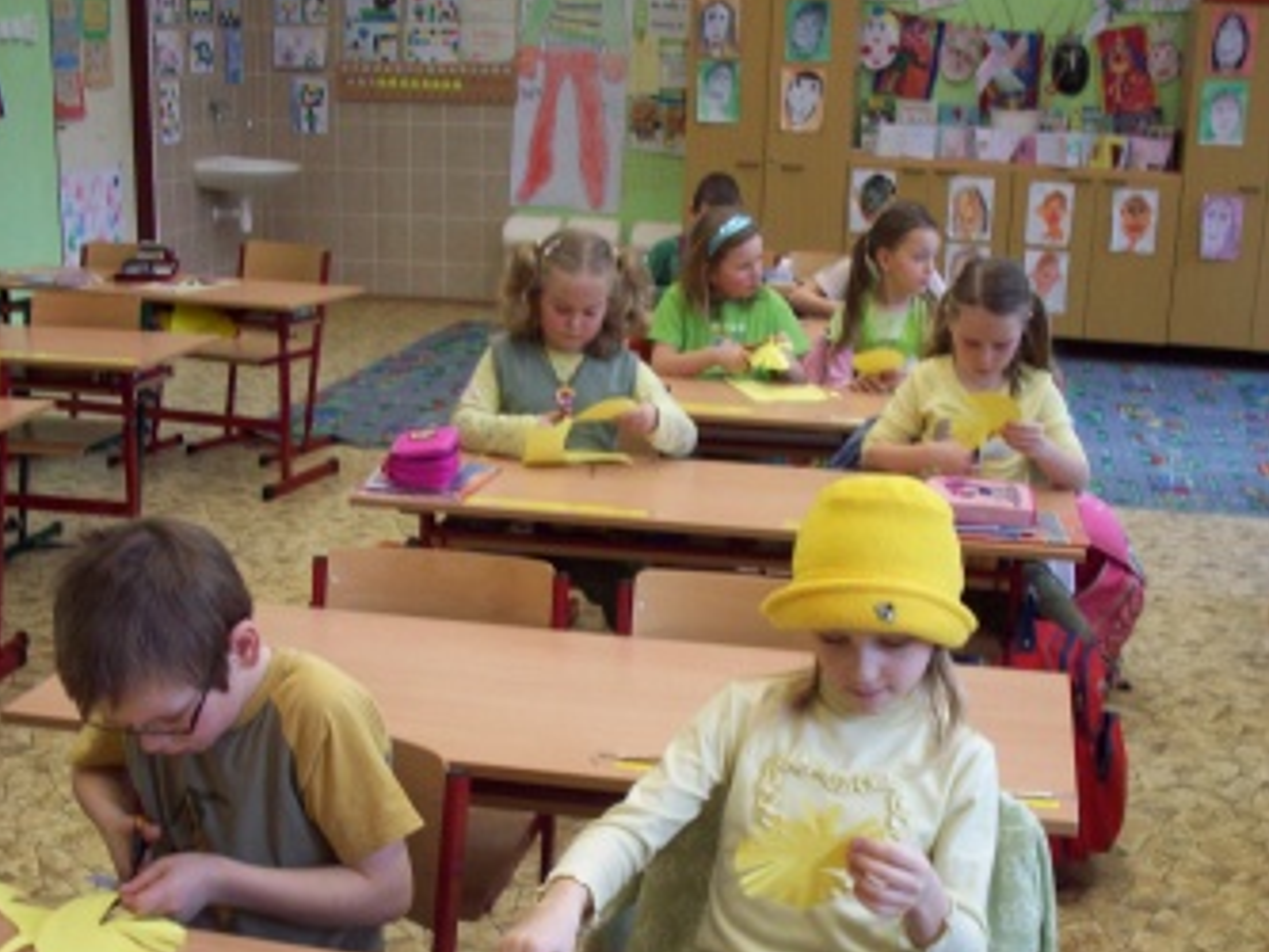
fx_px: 1834
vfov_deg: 28.9
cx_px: 636
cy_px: 636
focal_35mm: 50
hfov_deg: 38.2
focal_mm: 6.2
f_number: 2.8
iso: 95
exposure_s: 1/45
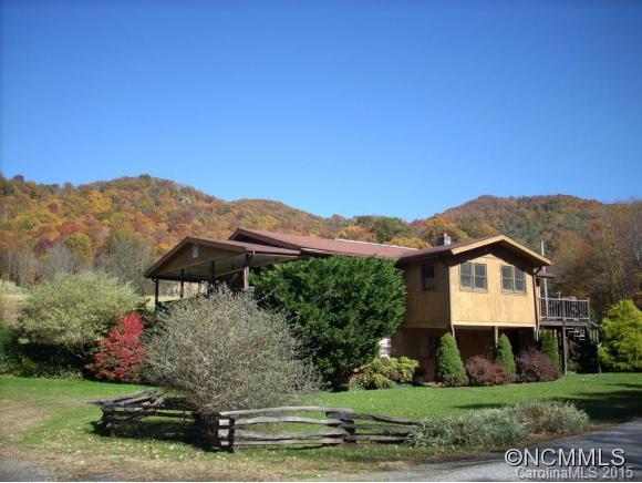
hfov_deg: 50.1
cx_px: 321
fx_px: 687
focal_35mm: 37
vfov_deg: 38.7
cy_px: 242
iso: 64
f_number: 5.6
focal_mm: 6.2
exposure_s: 1/177
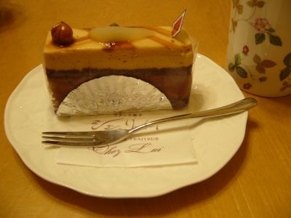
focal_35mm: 35
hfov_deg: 52.6
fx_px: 294
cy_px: 109
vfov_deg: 40.7
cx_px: 146
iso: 125
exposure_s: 1/15
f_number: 2.8
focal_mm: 5.8
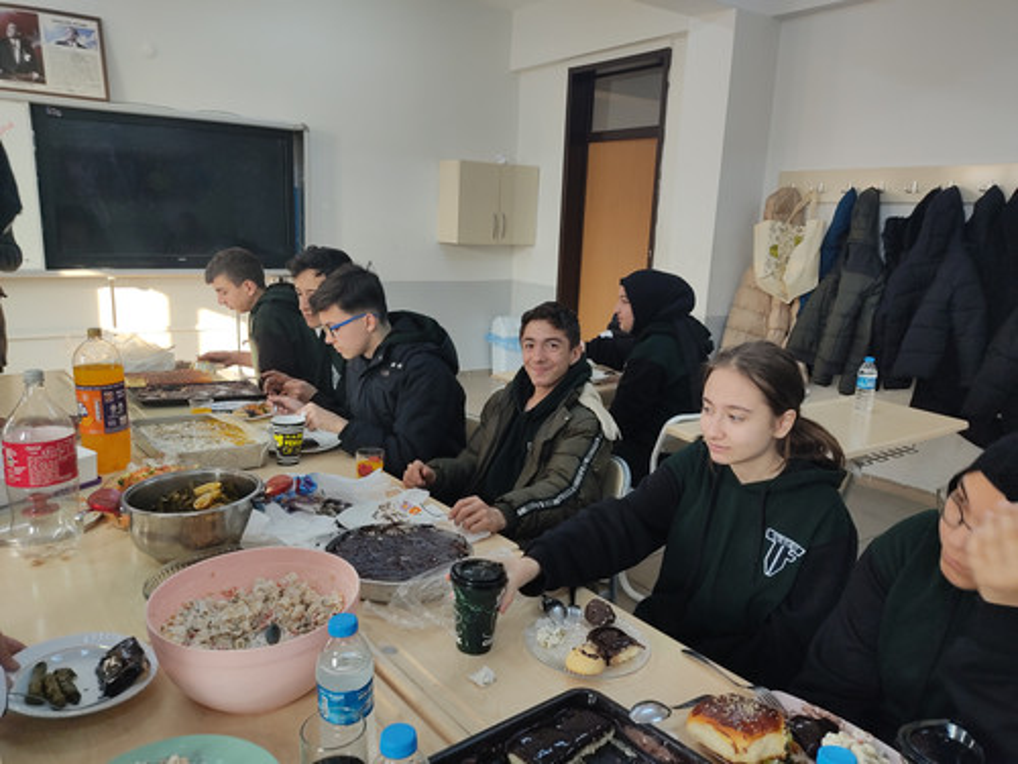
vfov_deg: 53.1
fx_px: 765
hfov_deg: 67.3
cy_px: 382
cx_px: 509
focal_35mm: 26
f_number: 1.79
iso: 111
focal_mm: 4.74
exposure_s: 1/50
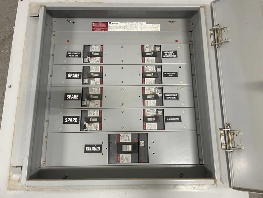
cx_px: 132
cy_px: 99
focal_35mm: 25
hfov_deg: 69.4
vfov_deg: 54.9
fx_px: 190
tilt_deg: -77.7
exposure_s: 1/60
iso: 160
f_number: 1.6
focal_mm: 5.1
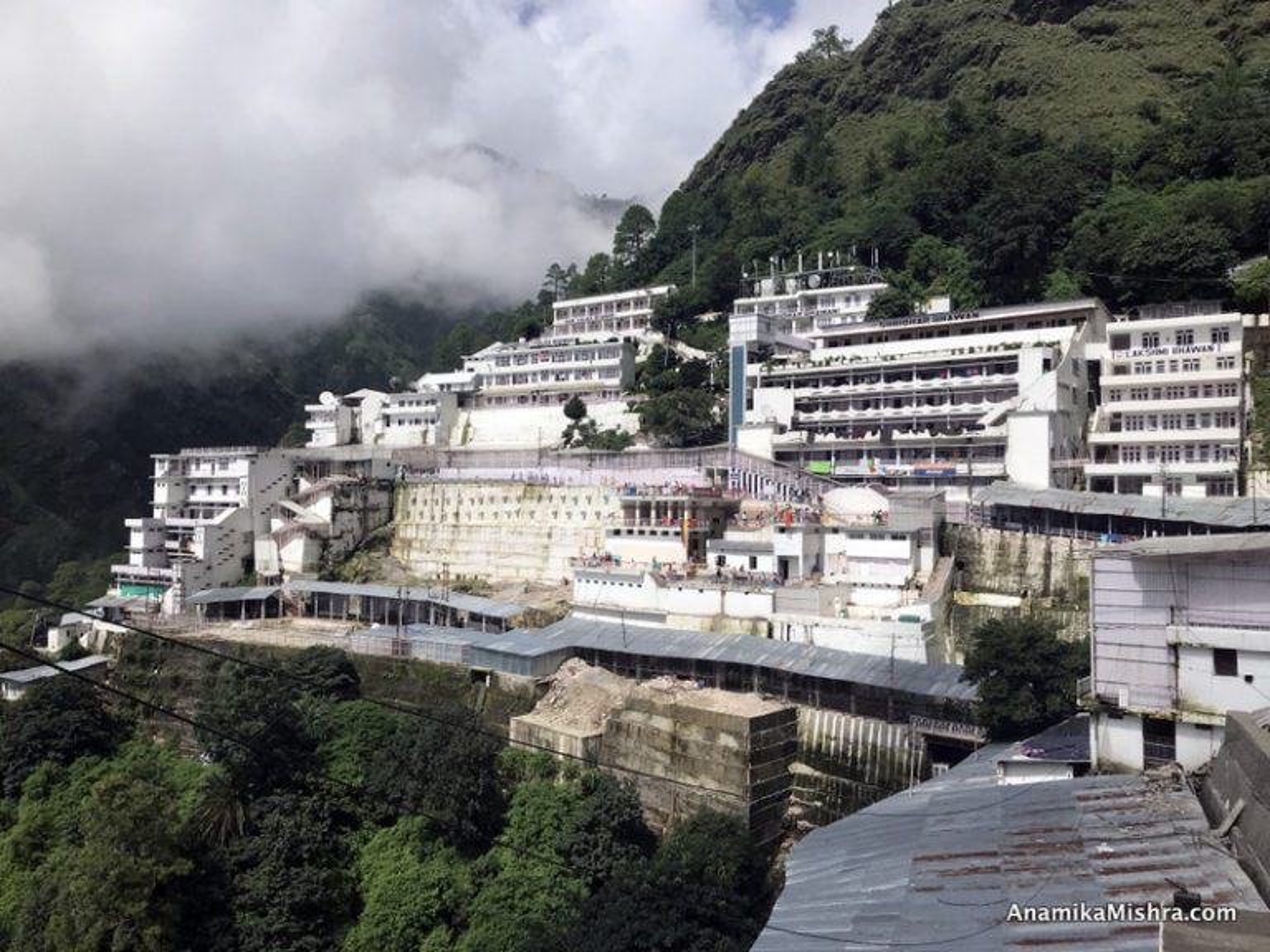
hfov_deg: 63.4
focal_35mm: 28
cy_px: 476
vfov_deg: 49.7
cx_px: 635
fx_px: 1027
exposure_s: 1/5051
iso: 20
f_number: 1.8
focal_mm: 3.99
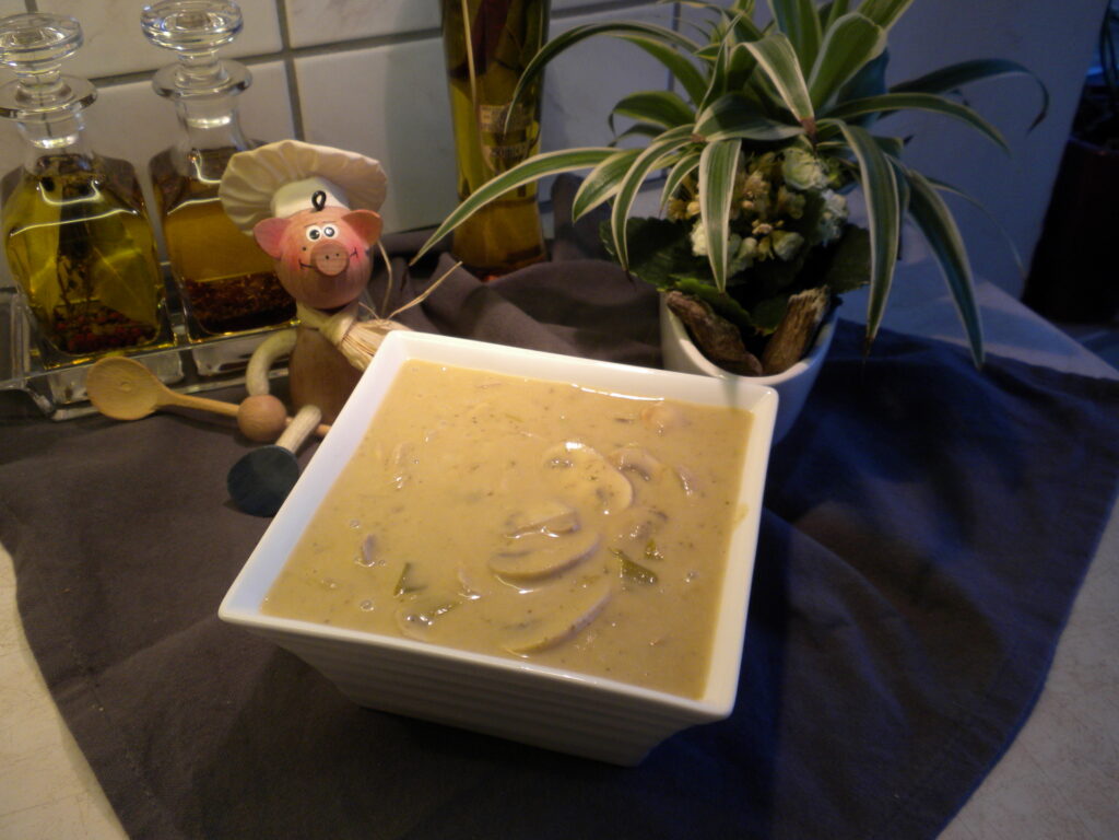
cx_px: 560
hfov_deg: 50.1
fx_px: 1196
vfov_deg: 38.7
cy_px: 420
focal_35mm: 37
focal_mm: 6.6
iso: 130
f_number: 3.5
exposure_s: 1/52.6
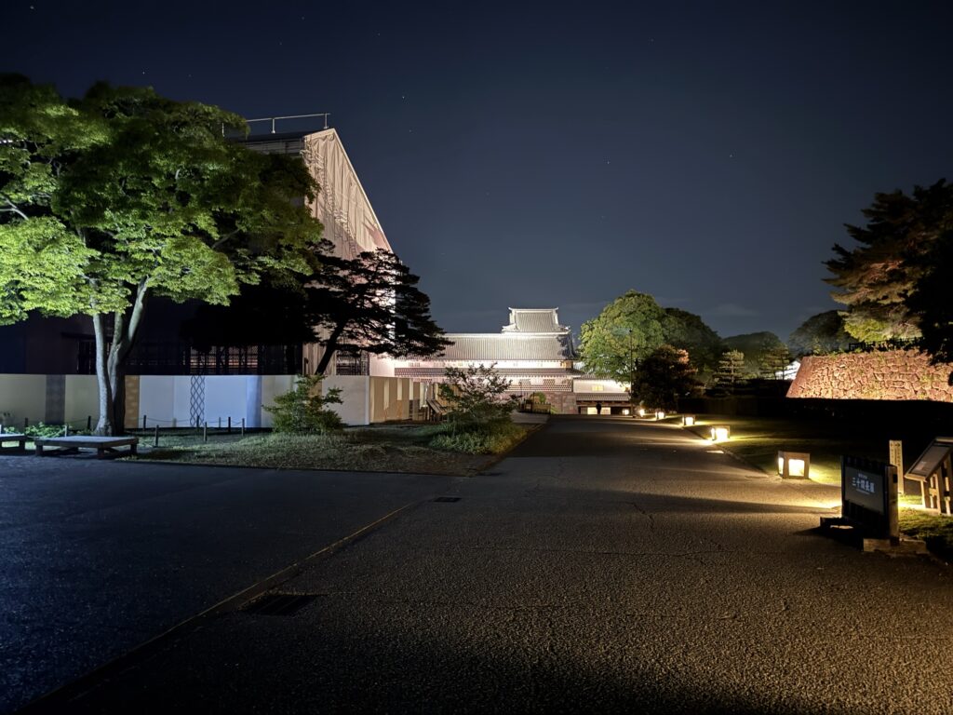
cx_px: 476
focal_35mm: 24
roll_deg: +0.0
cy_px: 358
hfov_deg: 71.6
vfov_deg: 56.8
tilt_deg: +1.9
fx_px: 661
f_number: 1.78
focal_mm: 6.76
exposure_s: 1/2
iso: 1600
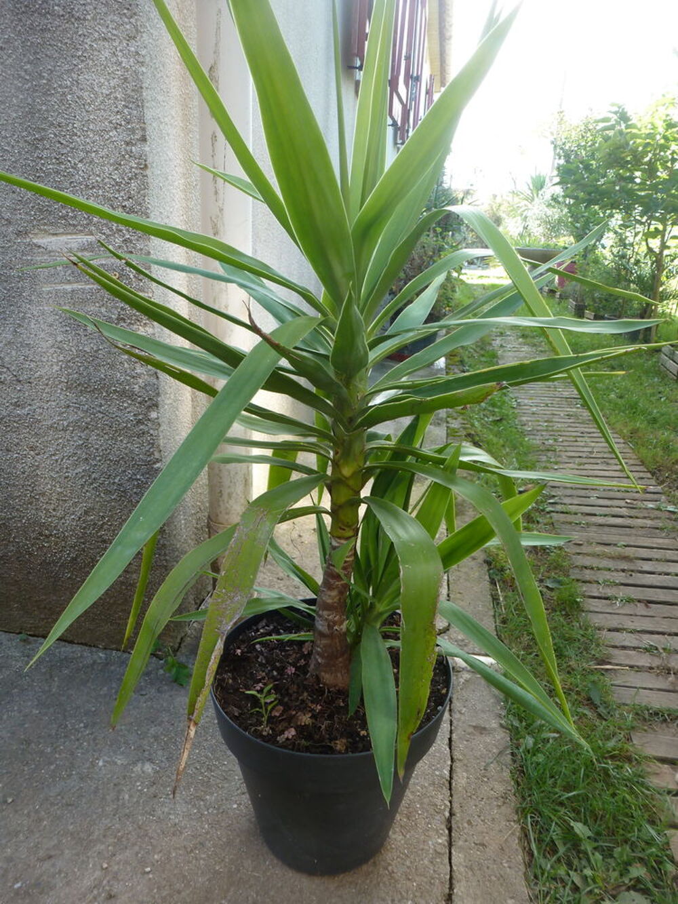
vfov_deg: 71.6
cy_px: 452
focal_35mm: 24
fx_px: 627
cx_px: 339
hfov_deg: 56.8
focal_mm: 4.3
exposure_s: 1/60
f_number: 3.3
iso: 125
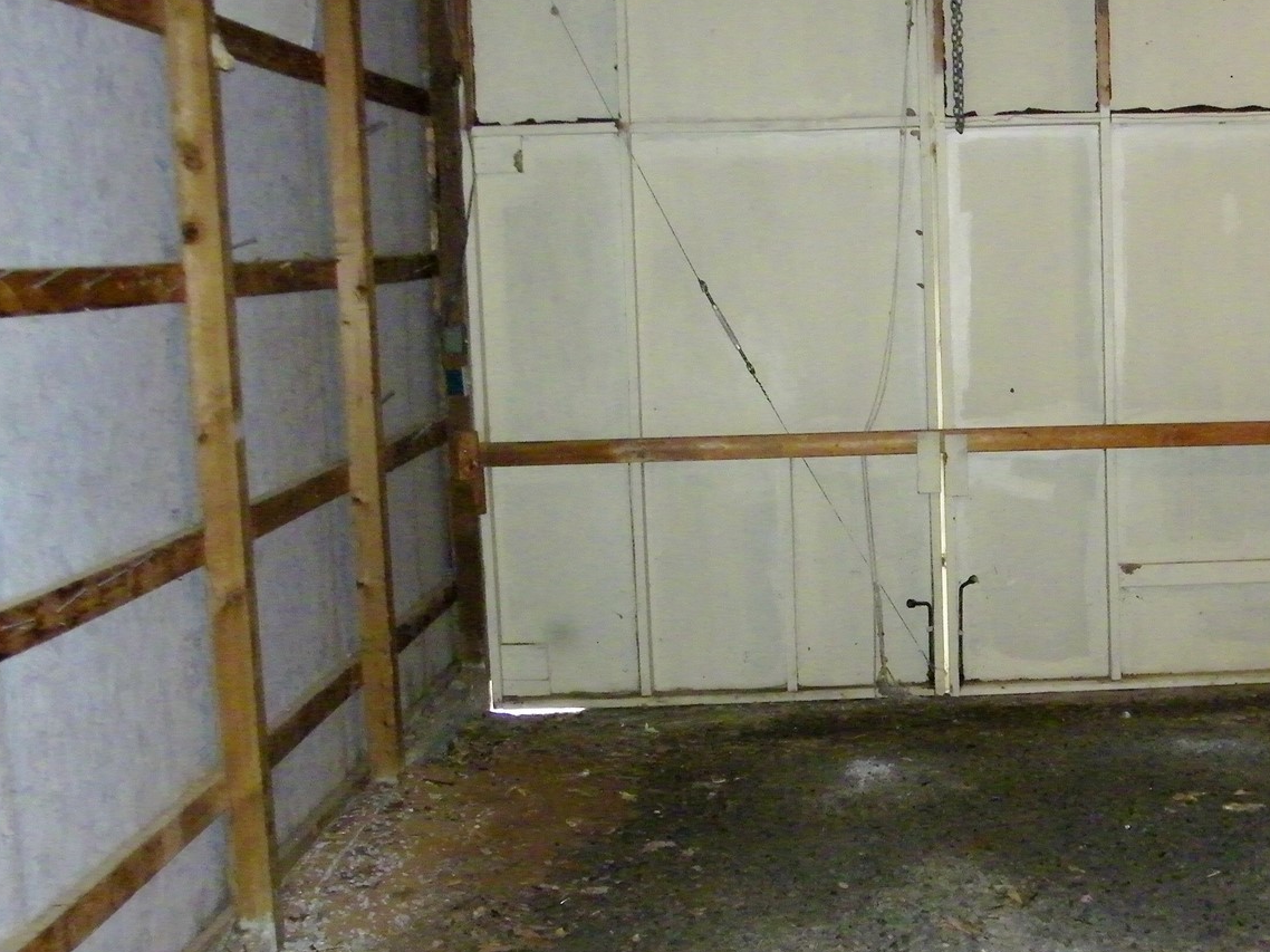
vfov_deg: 27.0
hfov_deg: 34.2
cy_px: 557
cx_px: 1066
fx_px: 1981
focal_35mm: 54
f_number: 3.6
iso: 400
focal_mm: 5.6
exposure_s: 1/30
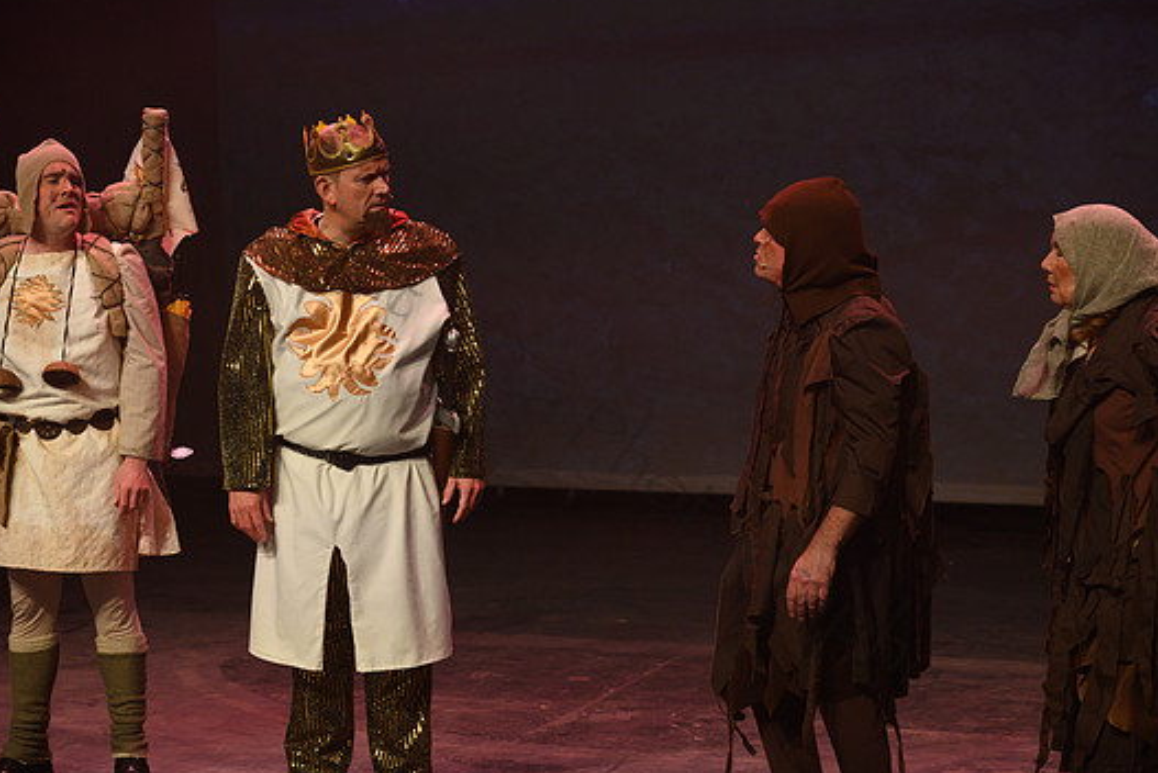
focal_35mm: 77
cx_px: 567
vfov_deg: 17.7
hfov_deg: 26.3
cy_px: 410
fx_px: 2478
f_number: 3.5
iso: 1250
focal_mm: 70
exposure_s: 1/160
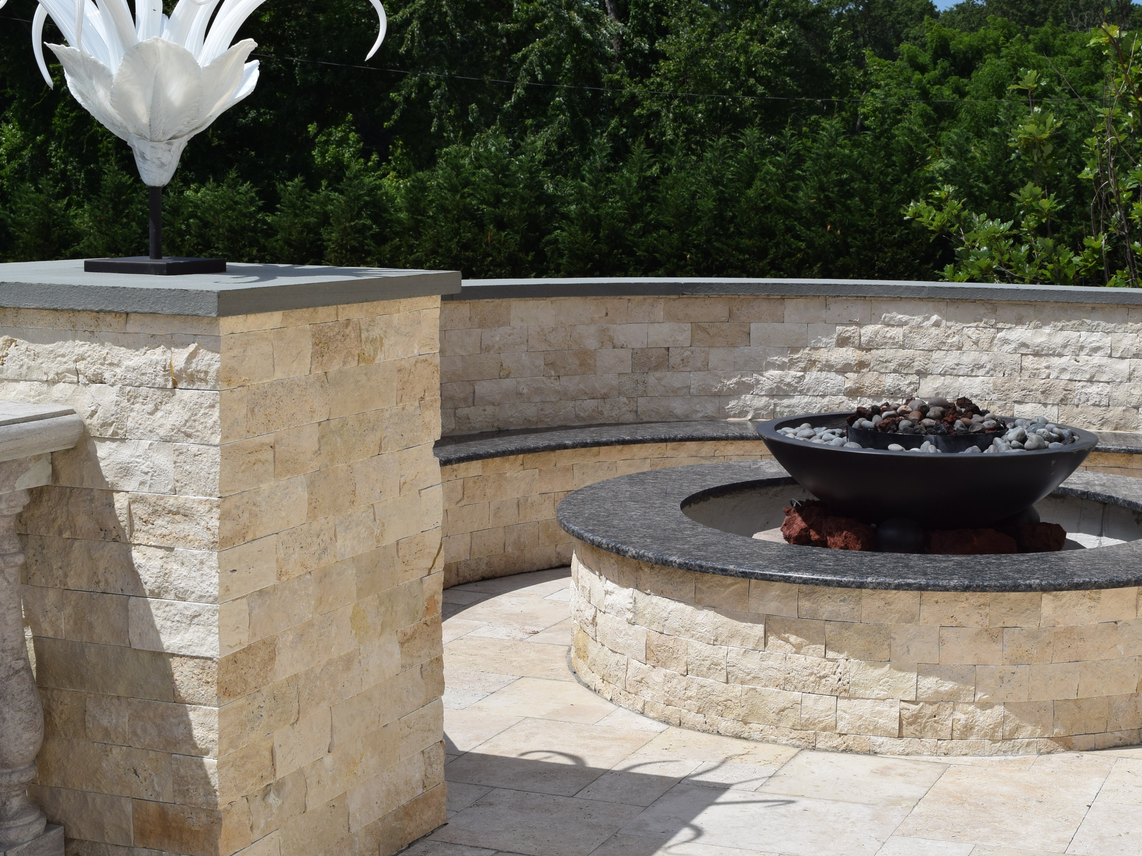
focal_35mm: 62
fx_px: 2046
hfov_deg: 31.0
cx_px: 762
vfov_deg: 23.6
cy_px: 459
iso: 200
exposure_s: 1/500
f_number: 11
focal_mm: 30
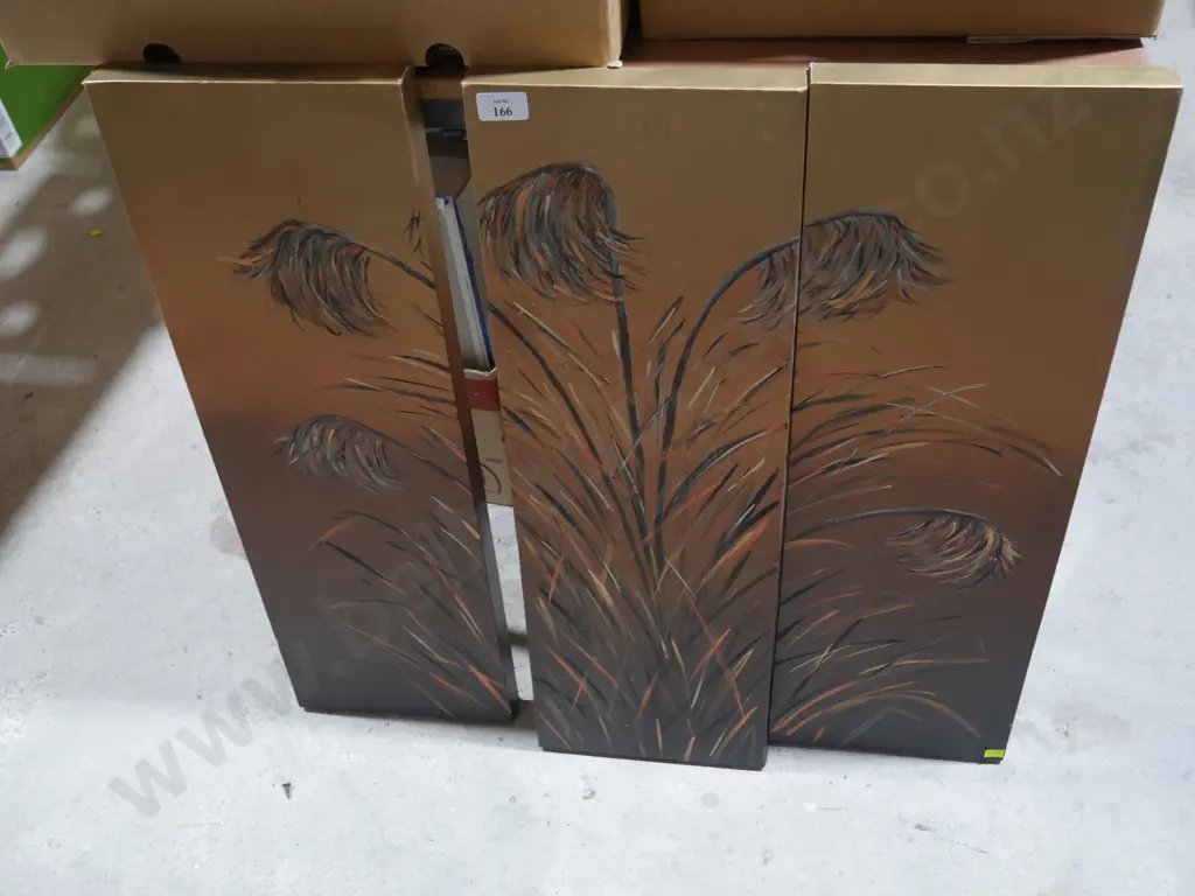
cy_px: 448
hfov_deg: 51.4
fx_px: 1243
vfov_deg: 39.7
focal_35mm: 36
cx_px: 598
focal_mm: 18
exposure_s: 1/60
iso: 640
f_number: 4
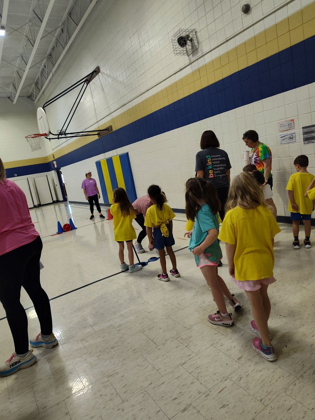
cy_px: 210
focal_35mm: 23
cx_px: 158
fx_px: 279
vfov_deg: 73.9
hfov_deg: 58.9
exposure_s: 1/120
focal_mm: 5.56
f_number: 1.8
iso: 1138
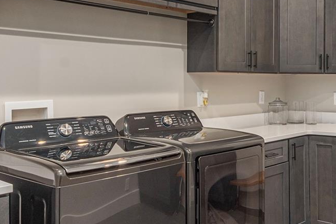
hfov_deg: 43.1
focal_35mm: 44
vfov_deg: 30.3
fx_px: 410
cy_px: 81
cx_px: 253
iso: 320
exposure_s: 1/80
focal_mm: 14
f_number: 8
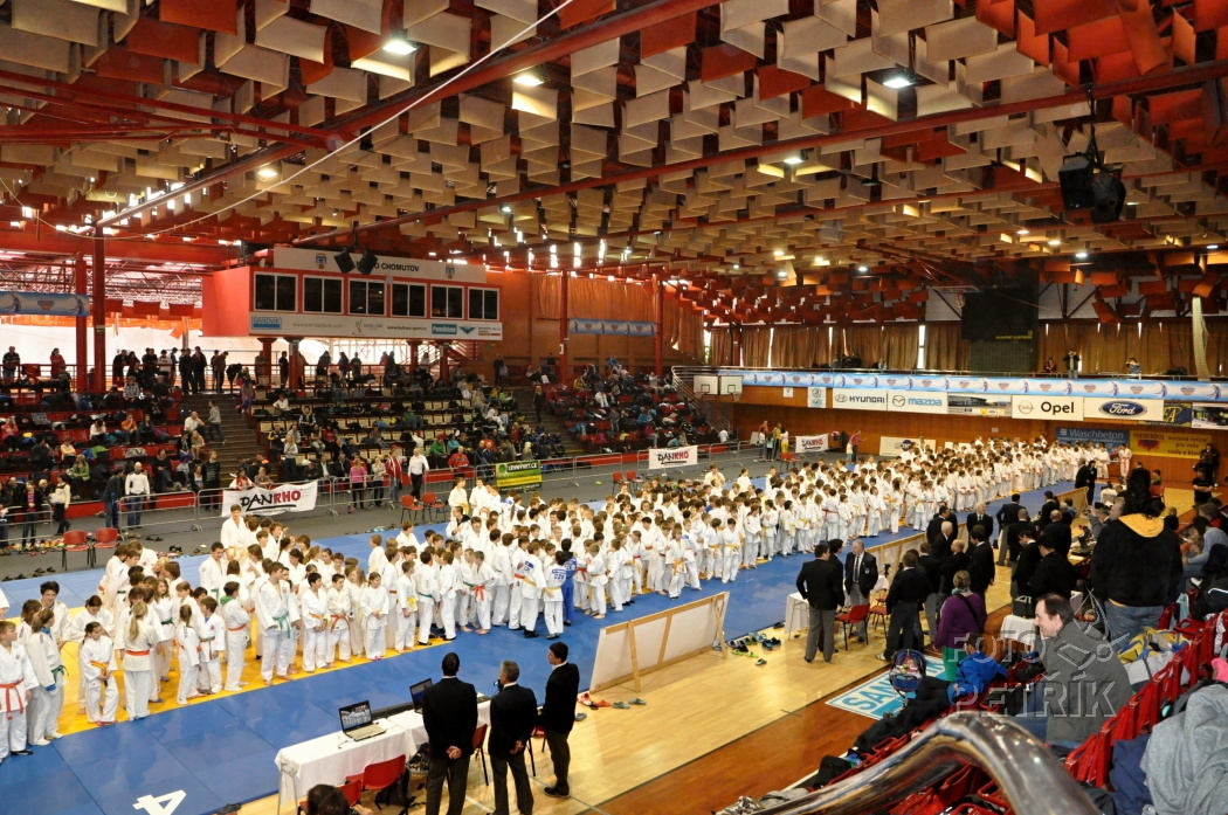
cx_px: 614
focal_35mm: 26
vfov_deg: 50.3
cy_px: 408
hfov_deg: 70.5
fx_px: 869
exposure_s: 1/60
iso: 2500
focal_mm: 17
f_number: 5.6
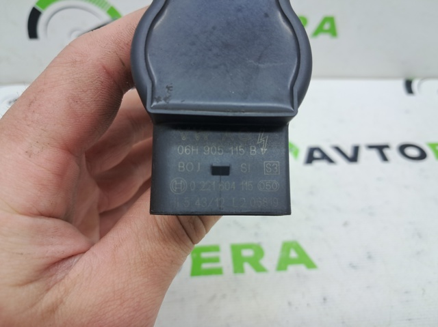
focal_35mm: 27
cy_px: 164
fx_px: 341
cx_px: 219
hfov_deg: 65.4
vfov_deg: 51.3
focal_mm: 4
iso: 50
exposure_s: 1/50
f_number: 1.8
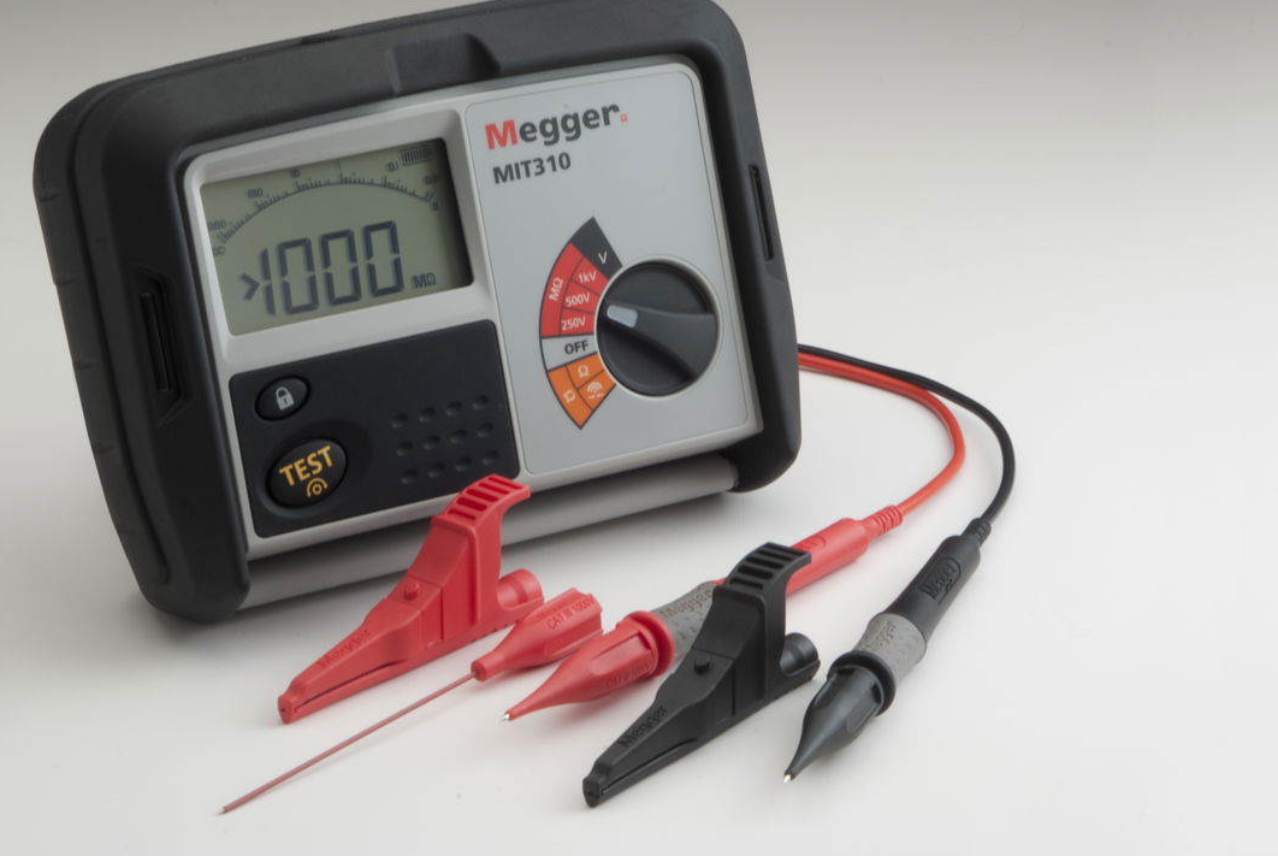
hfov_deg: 17.3
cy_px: 356
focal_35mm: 118
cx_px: 532
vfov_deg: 11.6
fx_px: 4194
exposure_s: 1/50
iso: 100
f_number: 32
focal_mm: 65
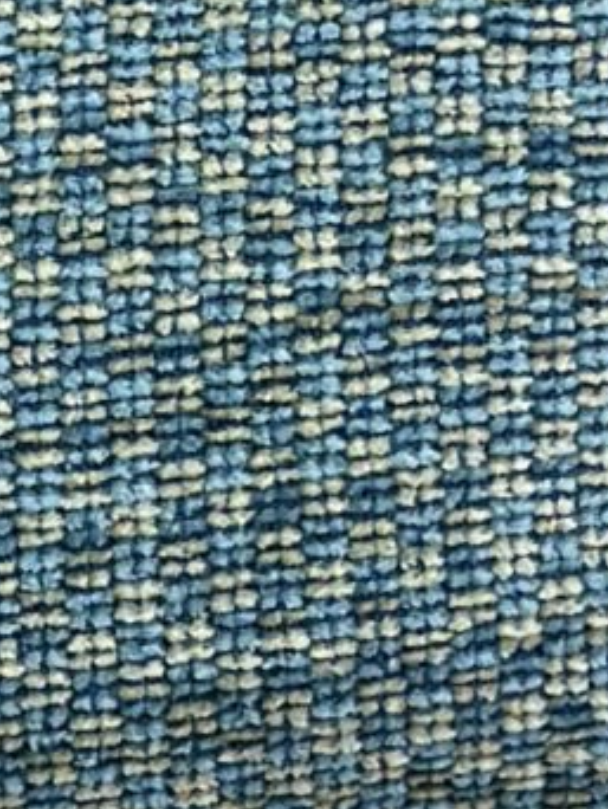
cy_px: -459
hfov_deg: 4.0
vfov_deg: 5.5
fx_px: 8397
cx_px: -1022
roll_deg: +0.5
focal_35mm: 359
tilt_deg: -15.9
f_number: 1.78
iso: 80
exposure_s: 1/120
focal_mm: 6.86
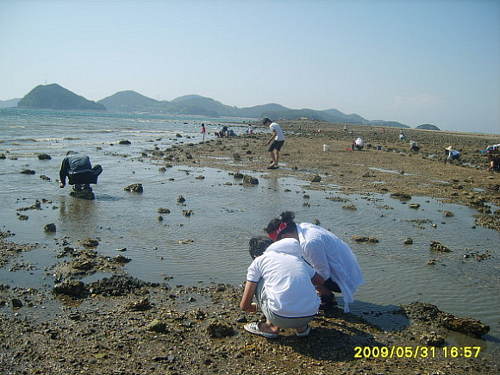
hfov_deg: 52.6
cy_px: 188
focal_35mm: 35
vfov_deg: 40.7
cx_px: 250
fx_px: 506
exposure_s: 1/250
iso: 50
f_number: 7.1
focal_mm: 7.4
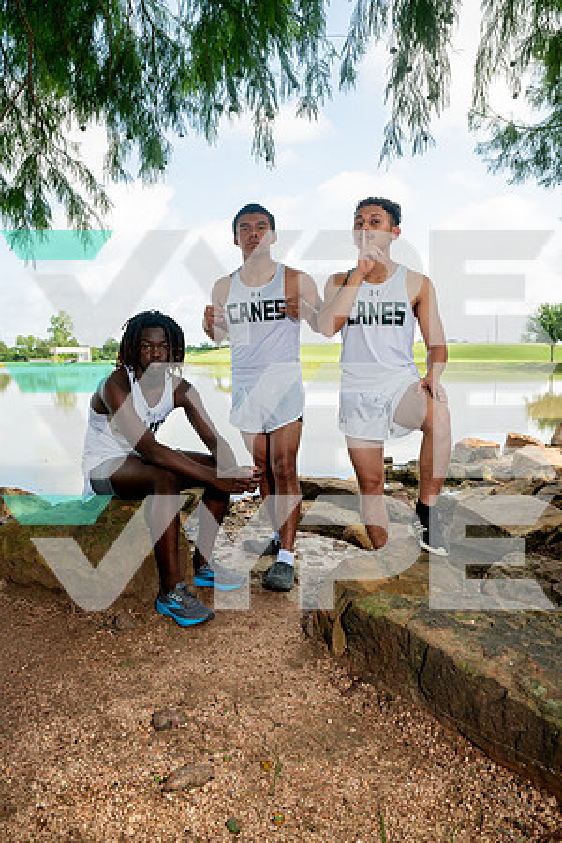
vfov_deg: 73.7
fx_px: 562
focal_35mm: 24
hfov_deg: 53.1
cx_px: 281
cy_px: 422
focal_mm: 24
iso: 200
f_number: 7.1
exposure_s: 1/200
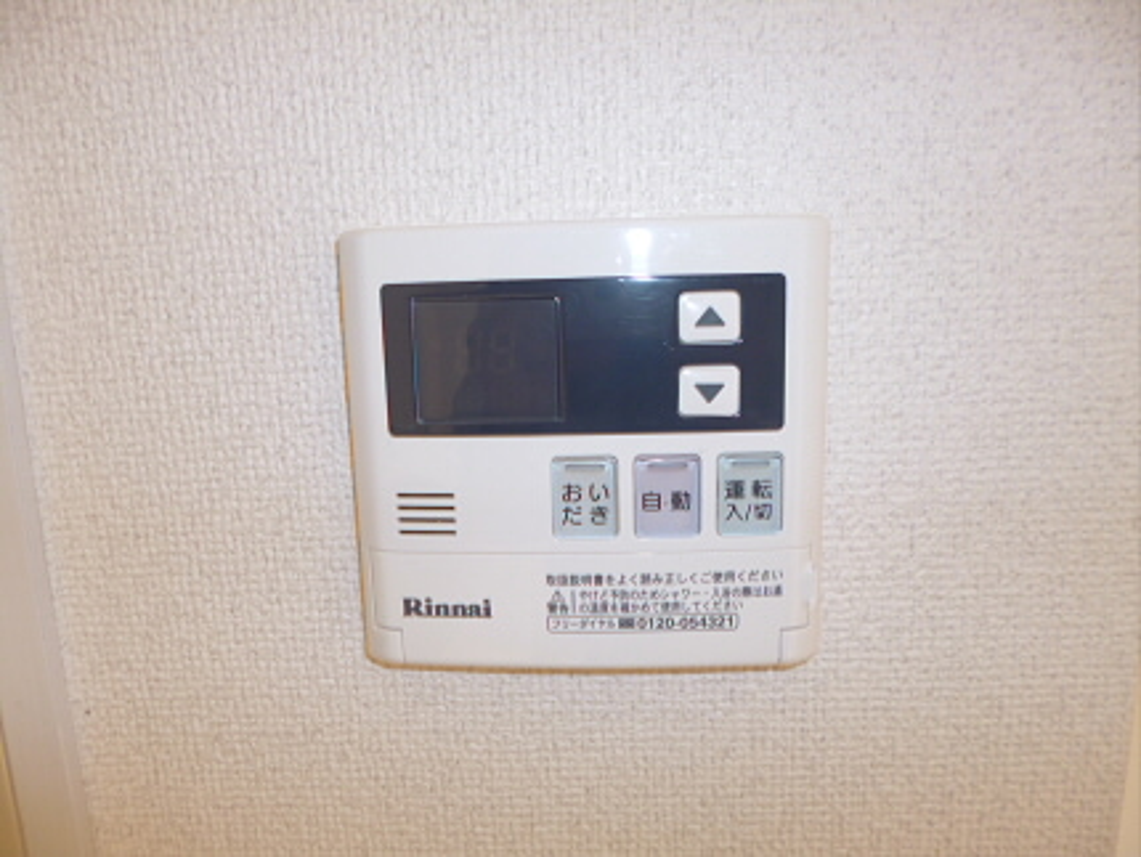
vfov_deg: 56.9
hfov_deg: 71.6
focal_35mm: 24
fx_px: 792
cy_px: 428
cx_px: 570
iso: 100
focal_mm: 4.3
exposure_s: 1/60
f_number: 2.5
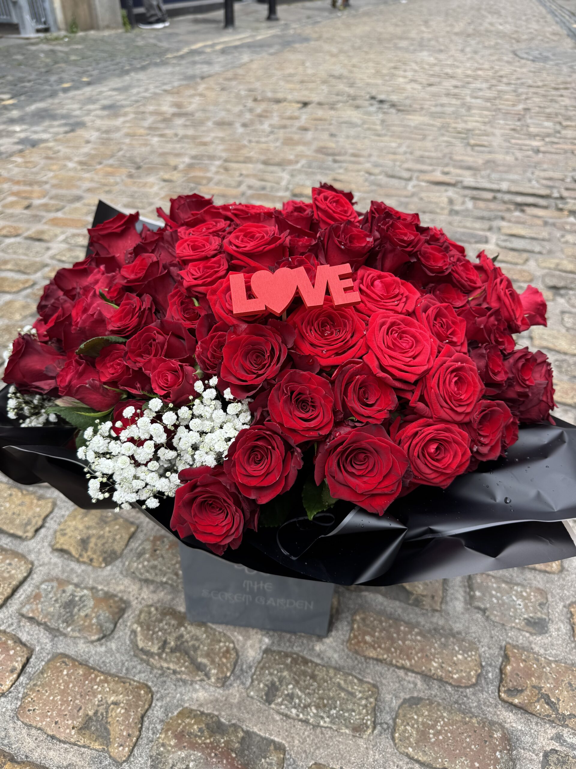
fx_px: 532
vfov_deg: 71.6
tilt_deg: -36.6
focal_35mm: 24
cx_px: 288
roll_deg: -1.1
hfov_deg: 56.8
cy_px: 384
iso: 80
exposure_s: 1/1076
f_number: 1.78
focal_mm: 6.76
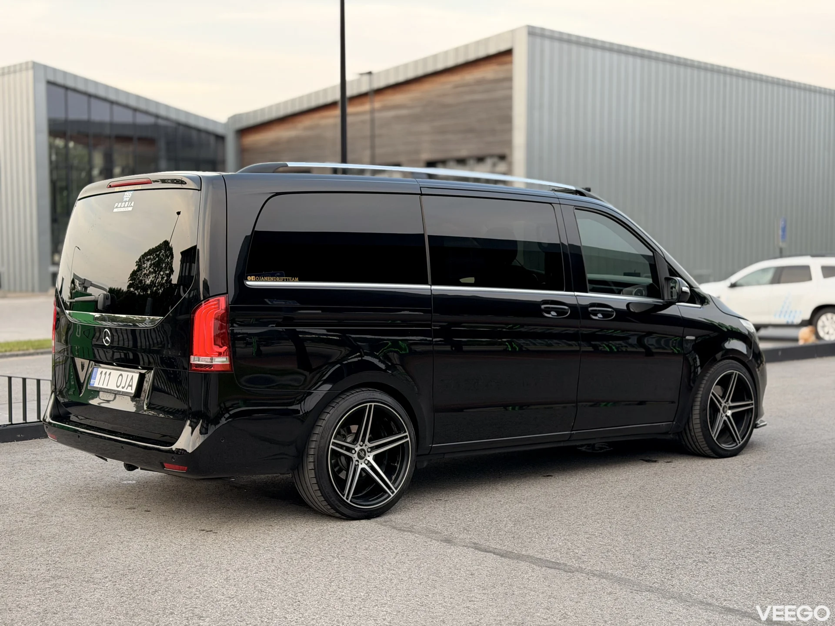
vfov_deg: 30.3
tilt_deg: -3.5
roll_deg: +0.8
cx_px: 418
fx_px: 1158
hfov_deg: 39.7
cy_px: 313
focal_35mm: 48
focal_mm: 6.76
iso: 160
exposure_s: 1/197
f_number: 1.78
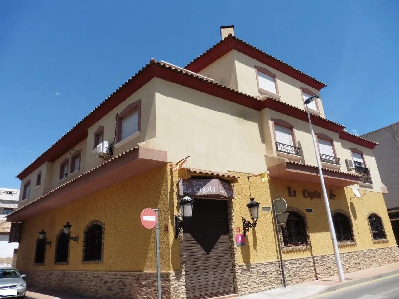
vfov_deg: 56.8
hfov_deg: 71.6
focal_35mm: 24
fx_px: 277
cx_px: 200
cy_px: 150
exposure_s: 1/1600
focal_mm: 4.3
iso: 100
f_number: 3.3
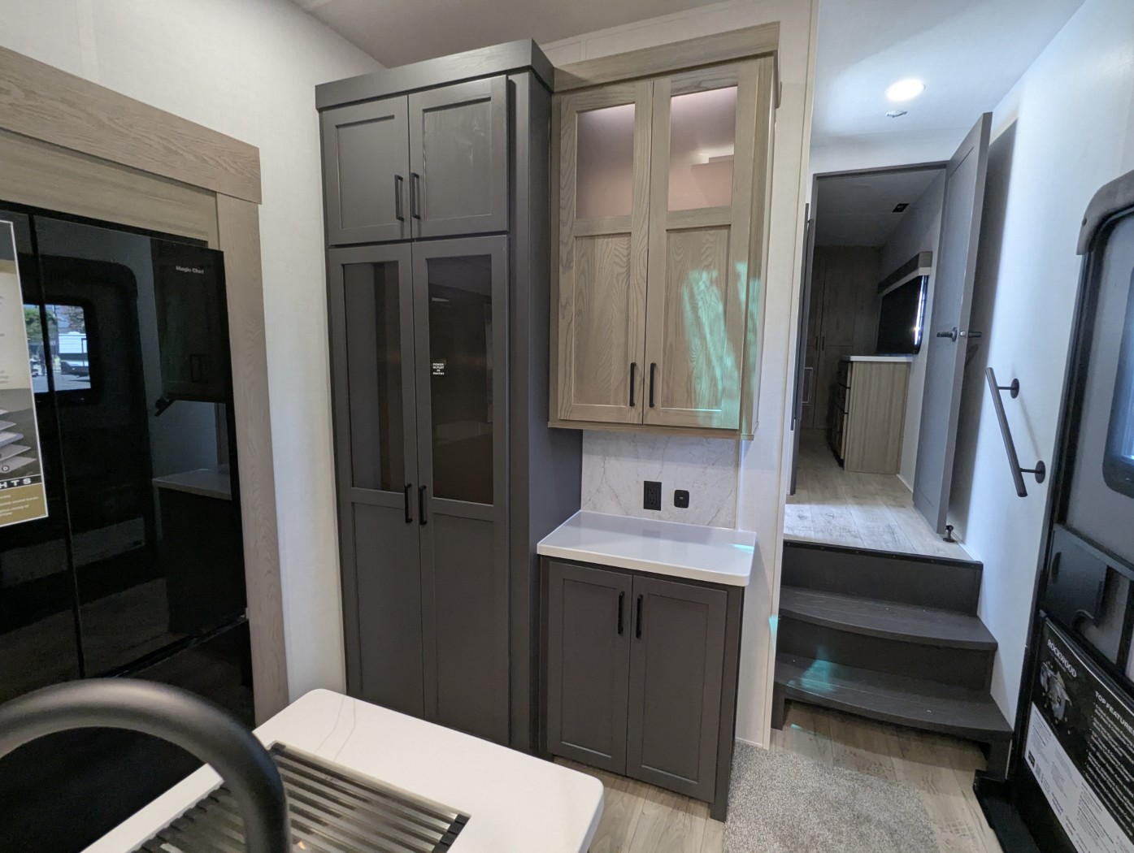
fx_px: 525
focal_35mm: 16
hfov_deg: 94.4
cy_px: 426
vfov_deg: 78.2
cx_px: 567
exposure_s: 1/52.2
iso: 299
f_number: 2.2
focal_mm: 2.35
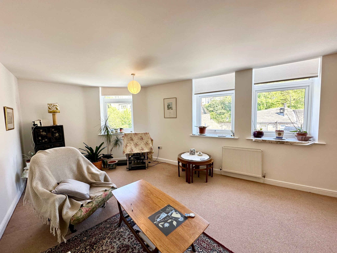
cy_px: 126
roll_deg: +1.8
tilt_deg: -4.6
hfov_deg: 102.1
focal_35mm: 14
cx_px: 168
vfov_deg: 85.7
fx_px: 136
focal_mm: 2.22
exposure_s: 1/100
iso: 50
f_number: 2.2
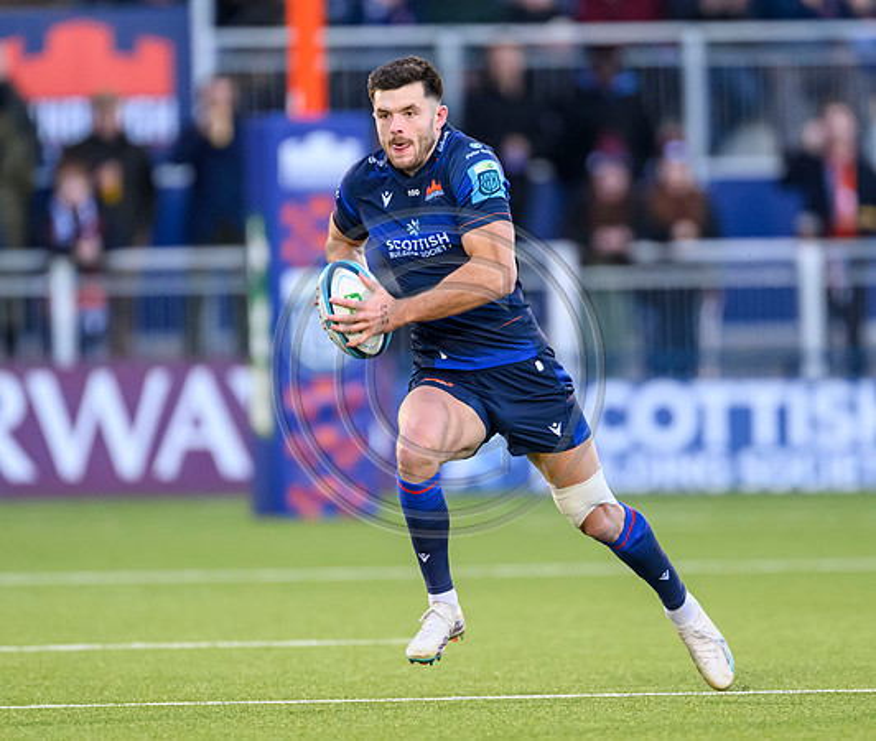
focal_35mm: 879
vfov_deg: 1.8
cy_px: 366
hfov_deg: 2.2
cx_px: 557
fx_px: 23313
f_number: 4
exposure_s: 1/1000
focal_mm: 560
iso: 4000
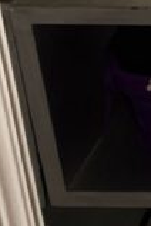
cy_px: -274
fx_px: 1095
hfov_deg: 6.7
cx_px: 543
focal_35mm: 174
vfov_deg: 10.5
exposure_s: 1/120
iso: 125
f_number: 1.6
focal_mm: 5.1
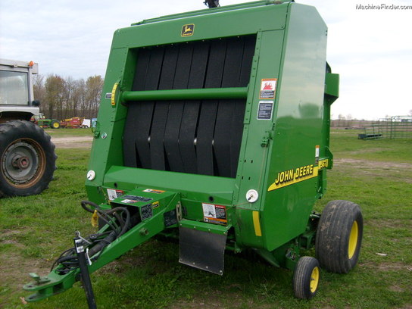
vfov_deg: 40.7
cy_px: 154
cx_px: 206
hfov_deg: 52.6
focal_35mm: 35
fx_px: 417
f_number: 2.8
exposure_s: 1/250
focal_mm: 5.8
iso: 80
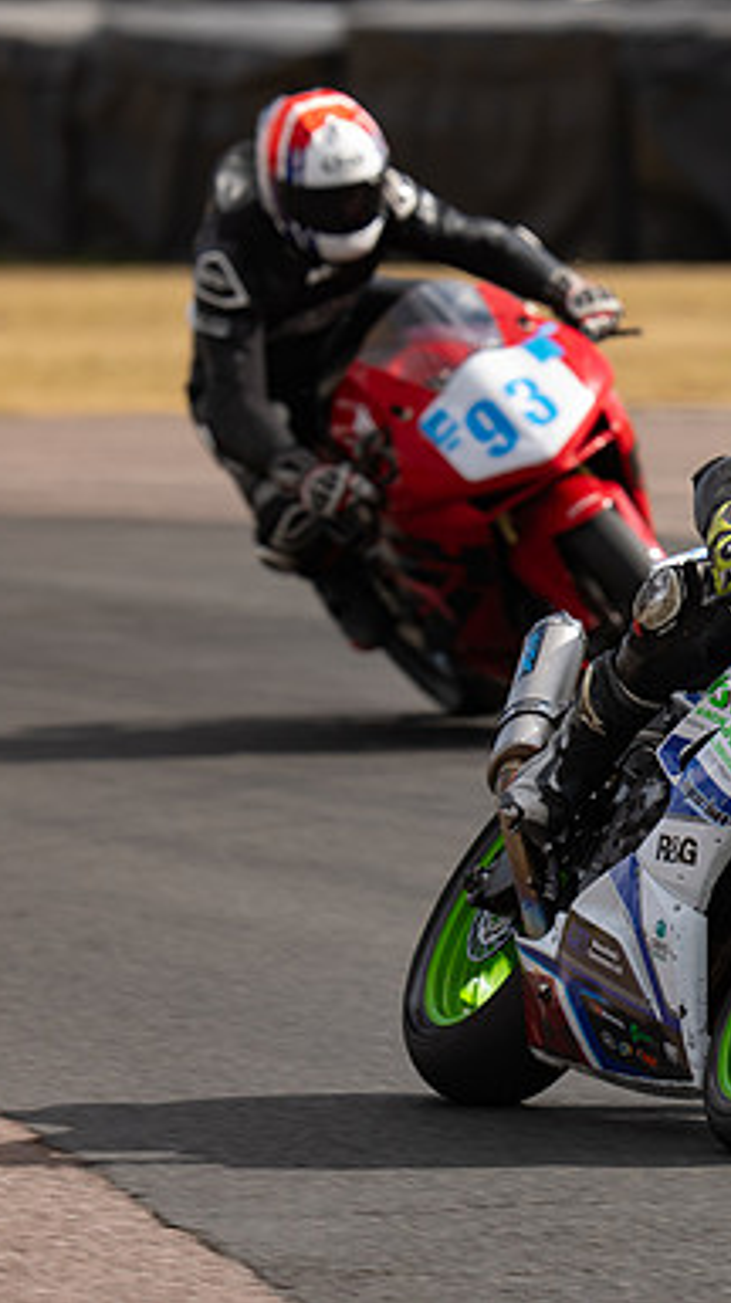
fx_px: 26655
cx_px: 870
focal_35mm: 772
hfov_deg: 1.6
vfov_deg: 2.8
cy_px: 668
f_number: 5
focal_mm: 400
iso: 64
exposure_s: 1/400
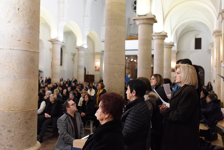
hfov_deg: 54.4
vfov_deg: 37.9
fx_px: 218
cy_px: 75
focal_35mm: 35
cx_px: 112
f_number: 3.2
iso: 4000
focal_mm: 35
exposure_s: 1/100
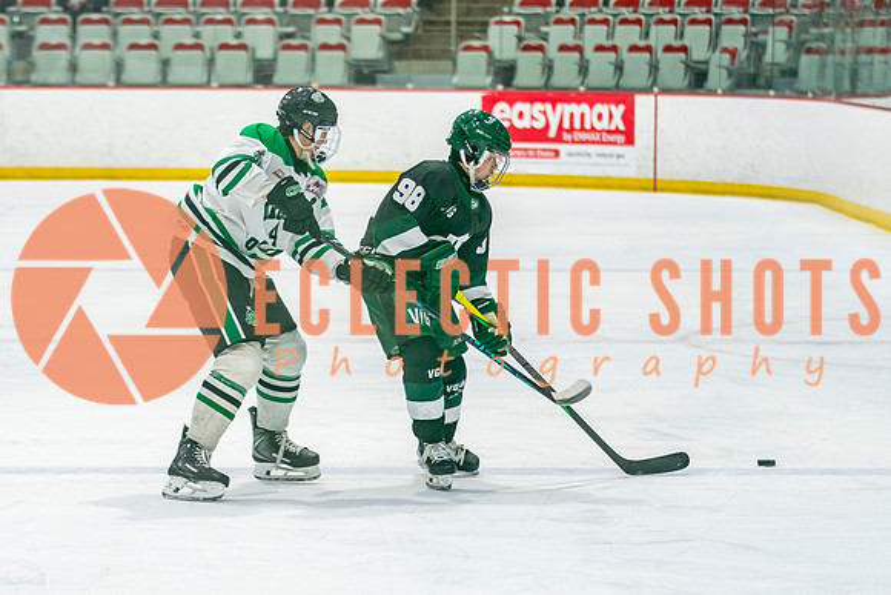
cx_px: 334
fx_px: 4992
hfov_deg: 10.2
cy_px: 411
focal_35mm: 202
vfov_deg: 6.8
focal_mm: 105
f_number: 3.2
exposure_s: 1/640
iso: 400
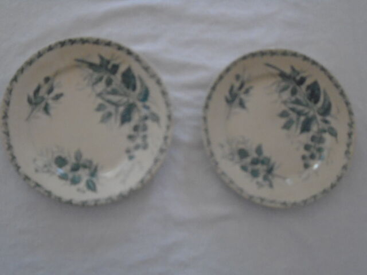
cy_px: 138
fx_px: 519
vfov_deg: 29.7
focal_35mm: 49
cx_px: 184
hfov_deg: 38.9
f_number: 4.5
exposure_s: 1/100
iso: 800
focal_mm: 8.7
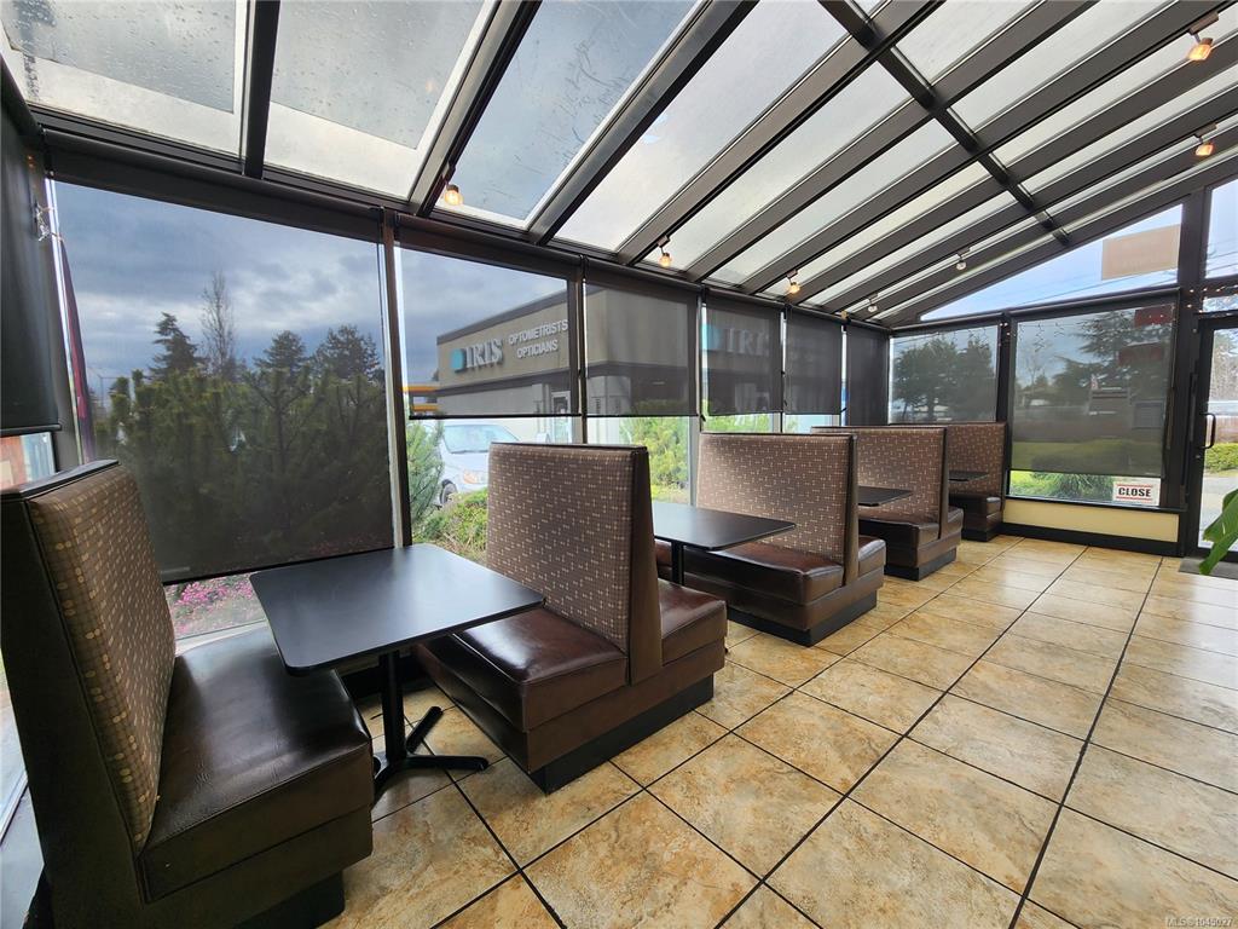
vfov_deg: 89.9
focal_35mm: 13
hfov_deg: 106.2
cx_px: 619
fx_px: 465
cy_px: 464
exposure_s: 1/120
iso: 50
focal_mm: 2.2
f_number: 2.2
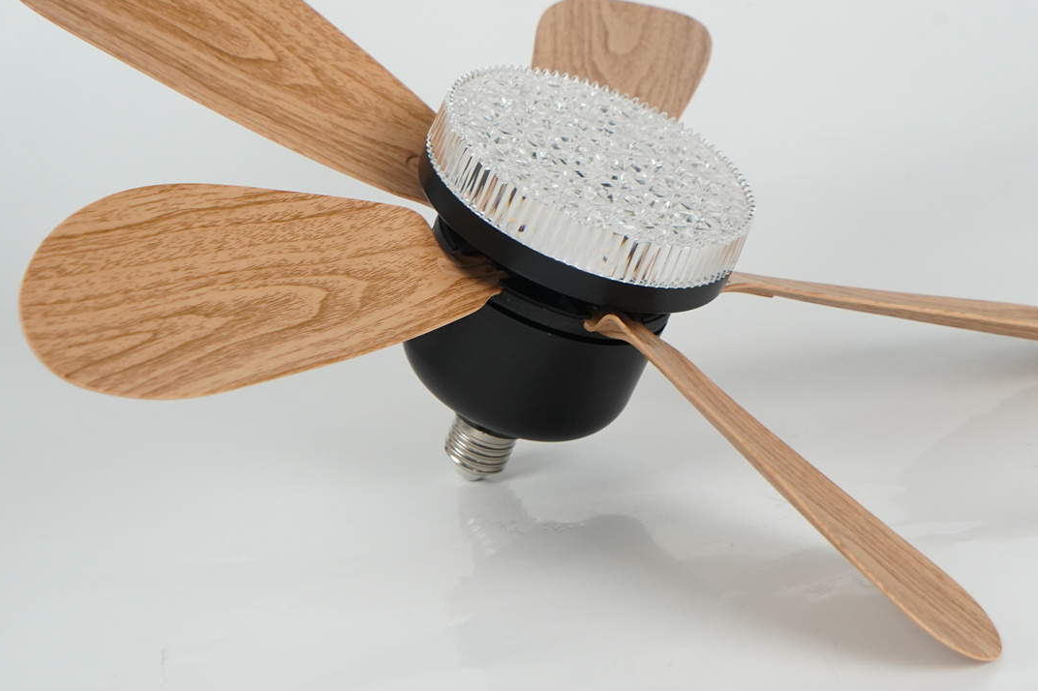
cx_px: 578
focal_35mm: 94
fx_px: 2709
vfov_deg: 14.5
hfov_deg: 21.7
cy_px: 238
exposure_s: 1/60
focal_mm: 63
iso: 2000
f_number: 8
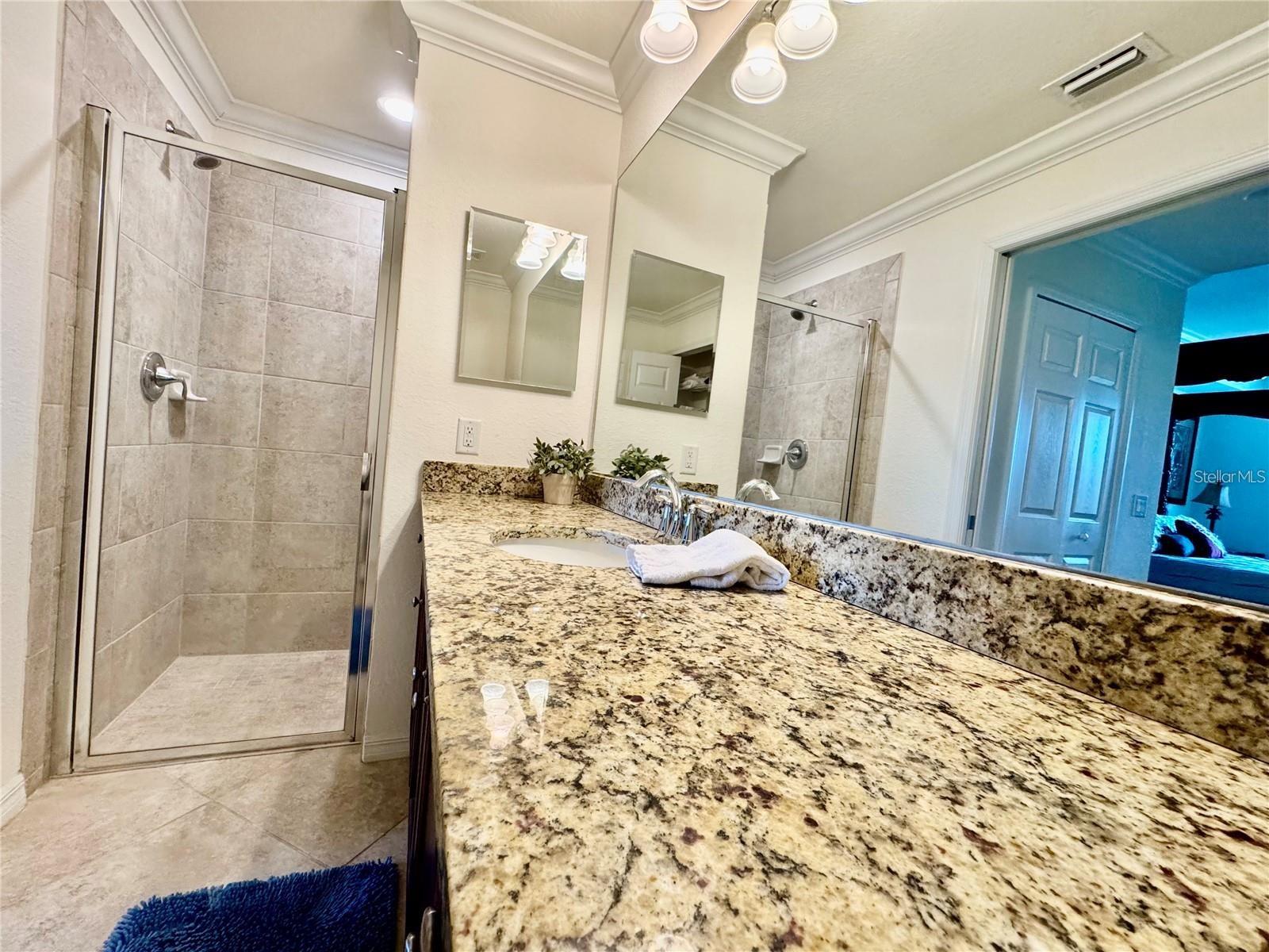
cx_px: 634
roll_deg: -5.6
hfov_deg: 102.1
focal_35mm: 14
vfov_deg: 85.7
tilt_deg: -2.3
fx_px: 513
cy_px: 476
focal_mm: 2.22
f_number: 2.2
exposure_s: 1/120
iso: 320
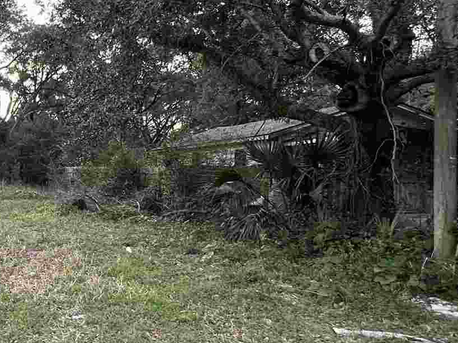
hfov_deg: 44.7
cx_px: 1
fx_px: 463
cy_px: 168
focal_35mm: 35
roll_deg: -1.1
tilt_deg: +1.3
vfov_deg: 40.7
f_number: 2.2
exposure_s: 1/99
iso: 250
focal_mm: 2.22
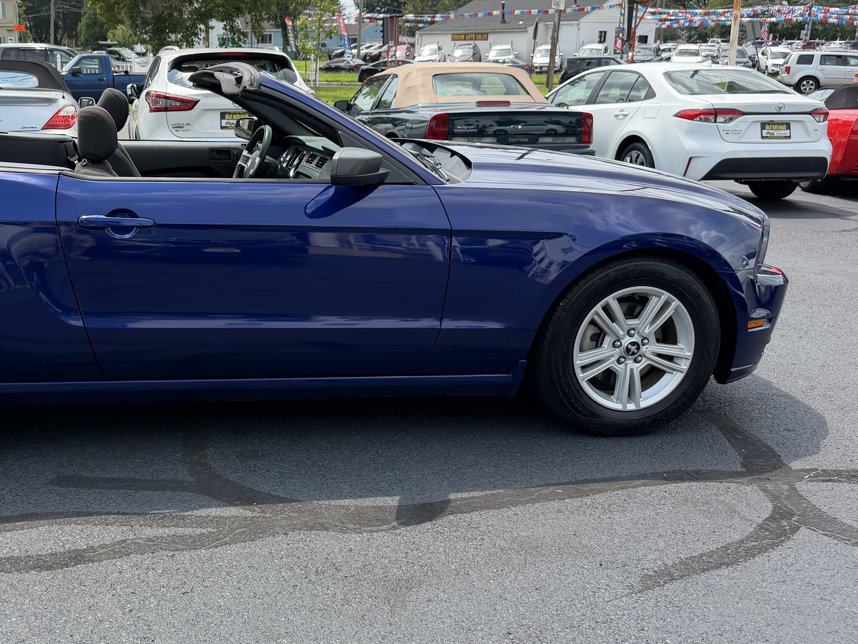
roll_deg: +0.0
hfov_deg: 47.0
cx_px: 205
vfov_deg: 37.7
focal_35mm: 38
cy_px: 292
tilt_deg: -13.3
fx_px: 942
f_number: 1.78
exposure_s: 1/2801
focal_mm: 6.76
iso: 100
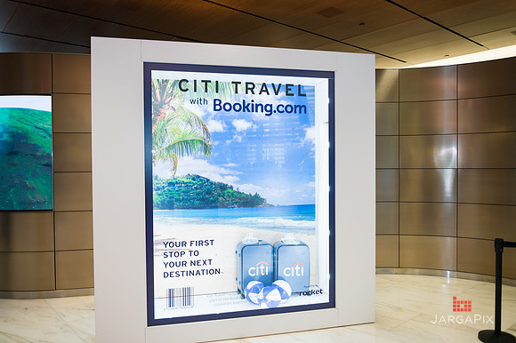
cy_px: 172
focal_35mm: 28
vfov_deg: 46.4
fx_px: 401
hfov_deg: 65.5
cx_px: 258
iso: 400
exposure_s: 1/200
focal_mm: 28
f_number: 3.2
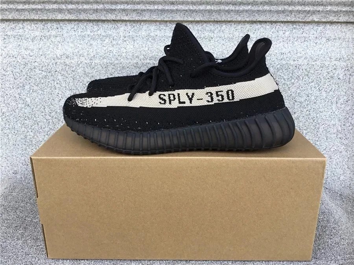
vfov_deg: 45.4
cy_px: 132
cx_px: 177
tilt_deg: -20.2
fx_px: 317
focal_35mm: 31
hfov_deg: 58.4
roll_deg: +0.0
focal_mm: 3.3
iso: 25
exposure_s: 1/232
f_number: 2.4
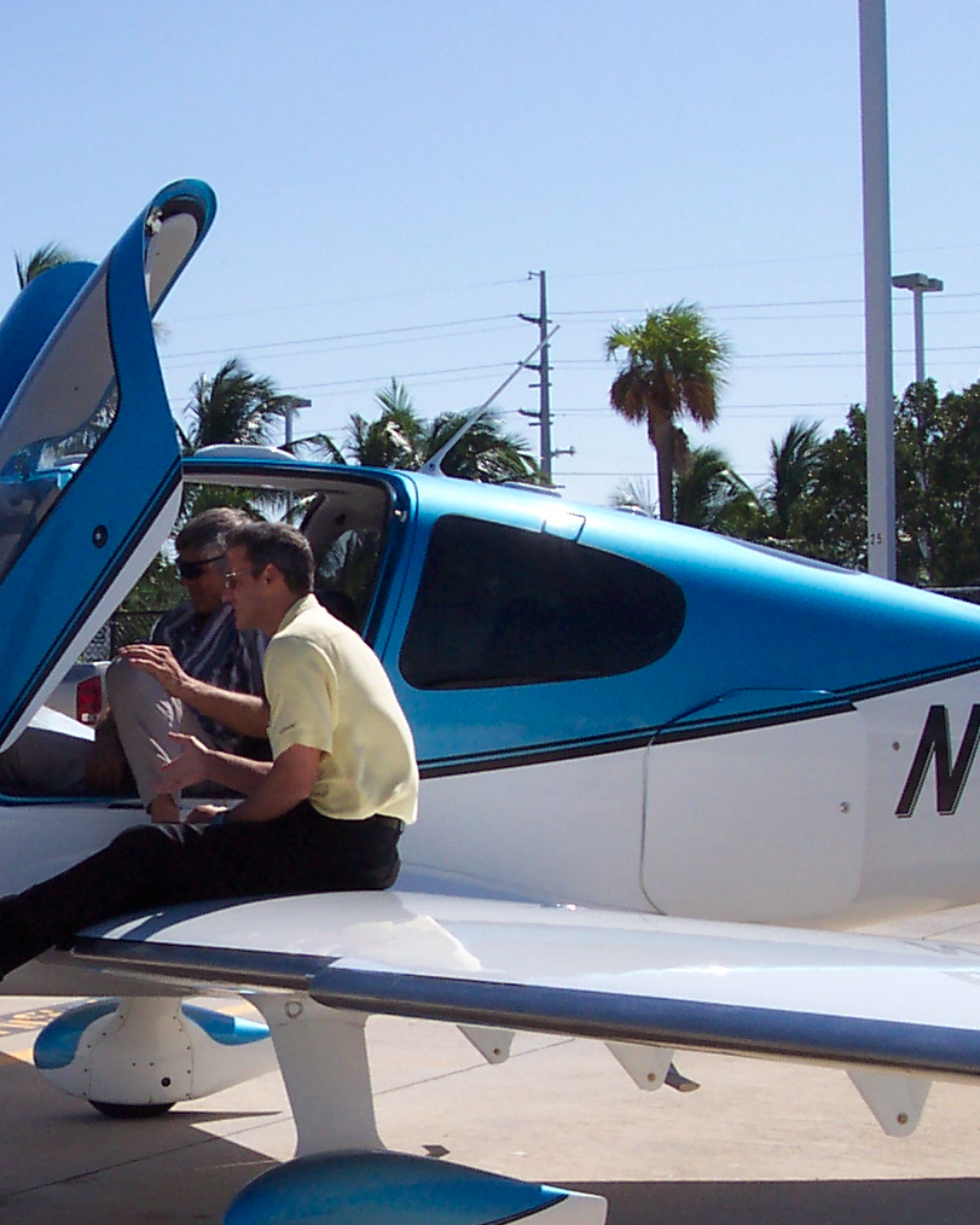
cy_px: 722
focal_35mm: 76
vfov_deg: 25.0
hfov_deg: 19.7
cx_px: 71
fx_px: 2756
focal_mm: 8
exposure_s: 1/1000
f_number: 4.8
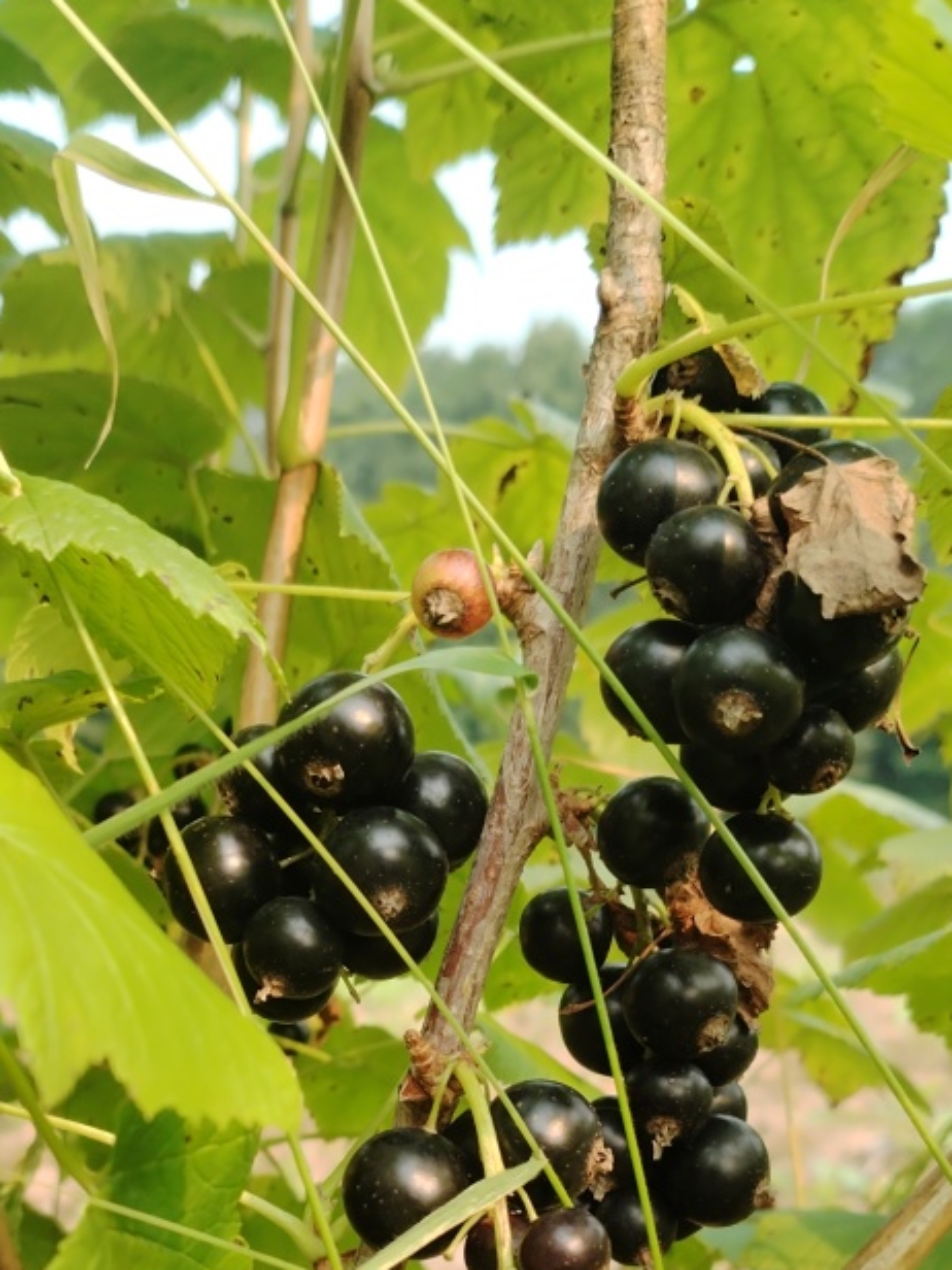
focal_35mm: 45
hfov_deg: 31.9
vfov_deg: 40.1
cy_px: 1048
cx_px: 317
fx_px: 1650
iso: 100
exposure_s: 1/399
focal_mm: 4.25
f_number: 1.8
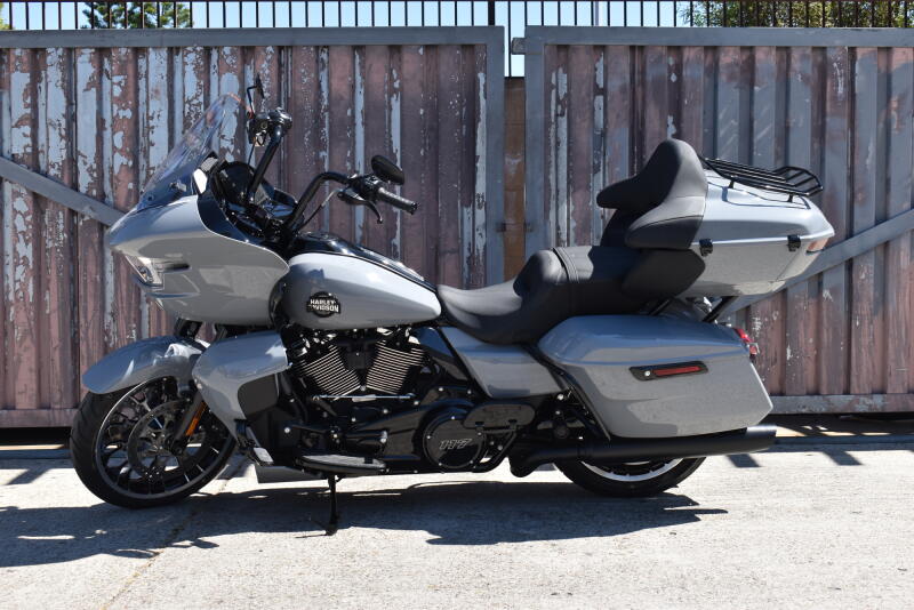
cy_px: 305
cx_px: 457
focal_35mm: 51
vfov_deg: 26.5
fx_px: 1295
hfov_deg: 38.9
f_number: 8
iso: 125
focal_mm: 34
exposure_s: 1/250
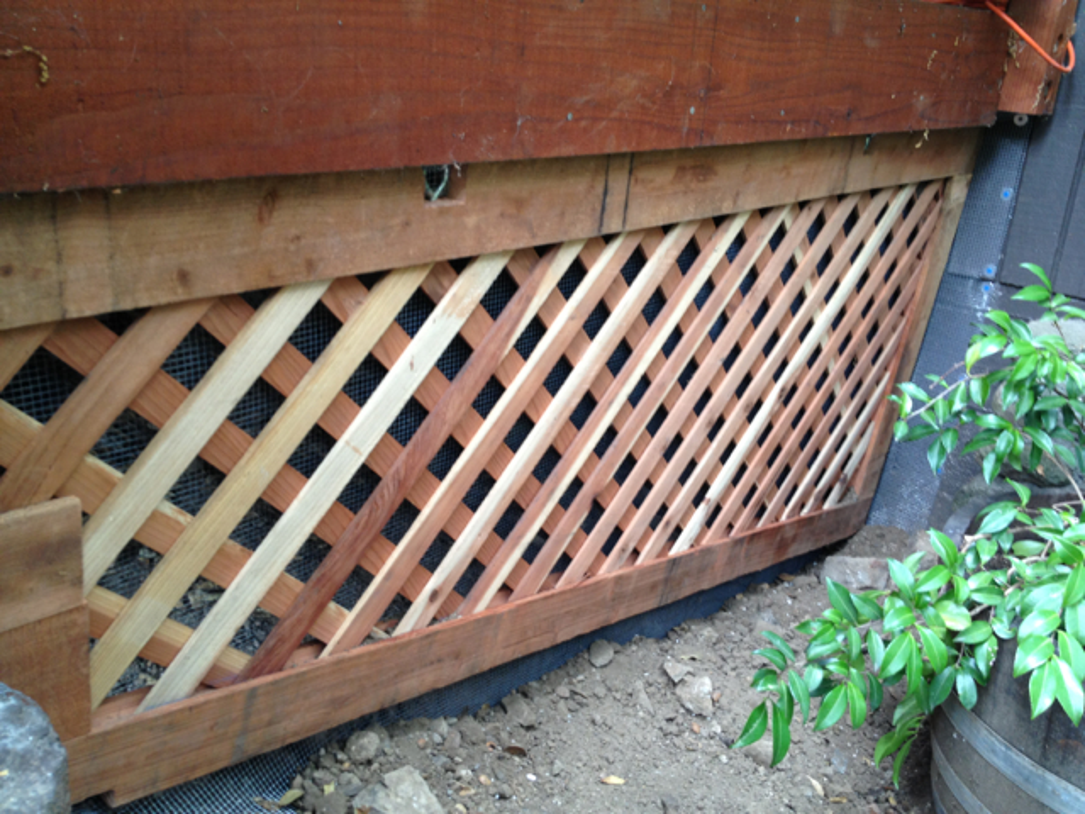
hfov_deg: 52.6
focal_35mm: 35
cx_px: 542
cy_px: 407
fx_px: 1097
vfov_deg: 40.7
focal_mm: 4.28
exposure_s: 1/20
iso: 64
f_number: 2.4
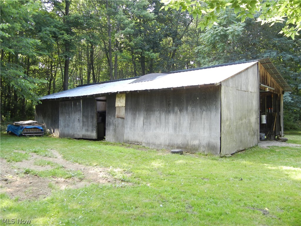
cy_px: 113
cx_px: 150
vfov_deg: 46.8
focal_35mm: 30
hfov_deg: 60.0
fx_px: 261
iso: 160
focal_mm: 5.4
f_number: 3.5
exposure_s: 1/68
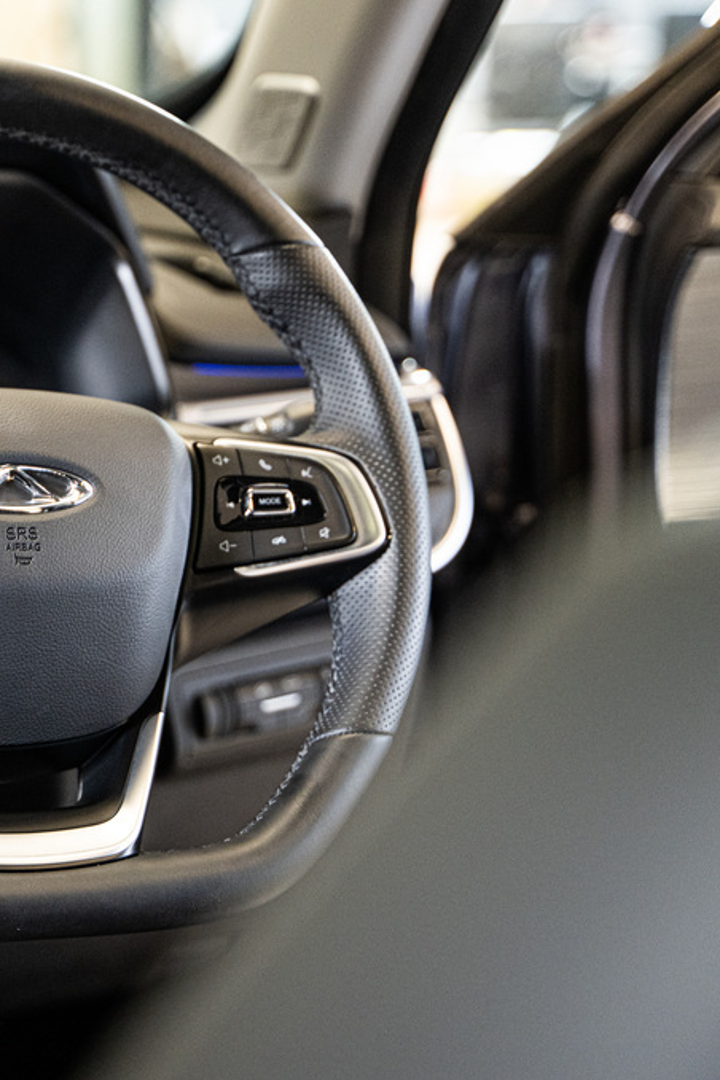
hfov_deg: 16.2
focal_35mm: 83
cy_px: 538
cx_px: 25
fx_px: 2490
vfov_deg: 24.5
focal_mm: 55
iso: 1600
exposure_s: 1/125
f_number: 2.8
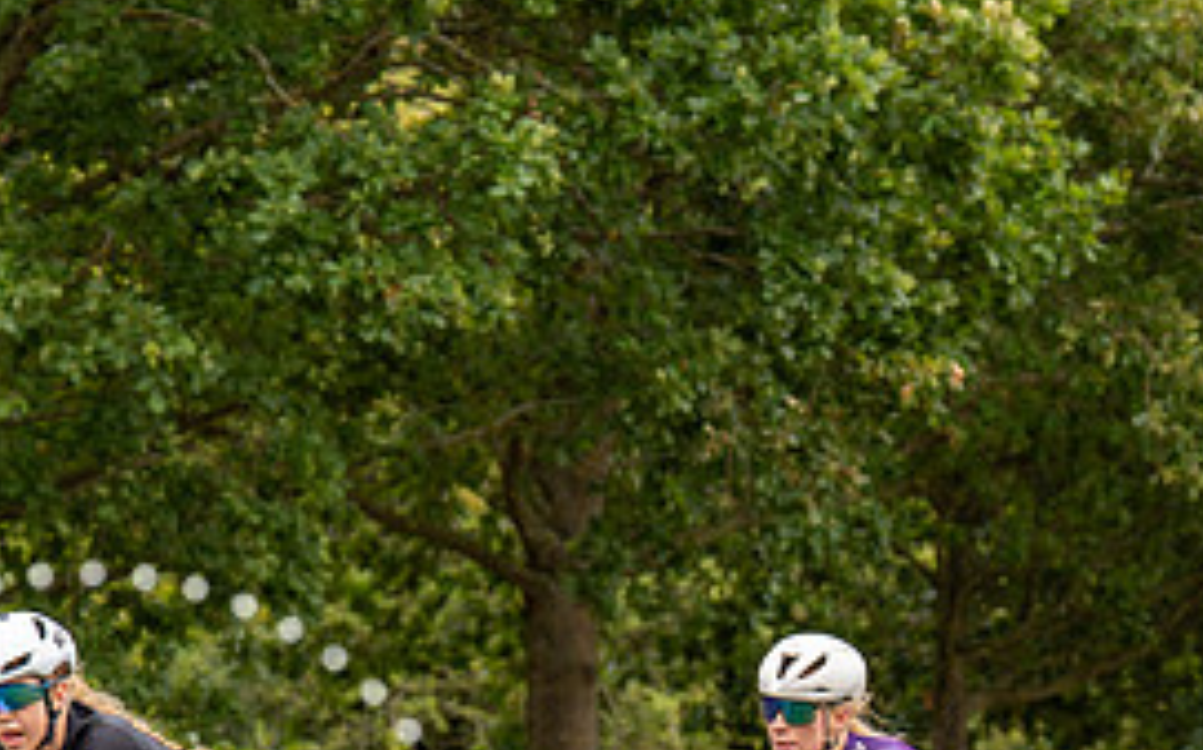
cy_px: 794
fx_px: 10976
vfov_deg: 3.9
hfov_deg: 6.3
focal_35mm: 335
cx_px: 345
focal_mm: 84
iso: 250
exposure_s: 1/1000
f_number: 3.5
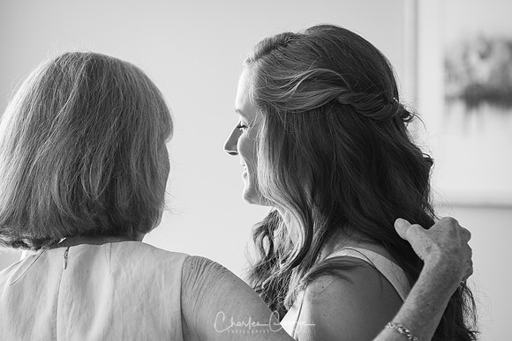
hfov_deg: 10.2
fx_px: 2881
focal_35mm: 202
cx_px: 256
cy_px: 170
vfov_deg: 6.8
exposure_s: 1/800
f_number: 3.2
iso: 640
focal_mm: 135
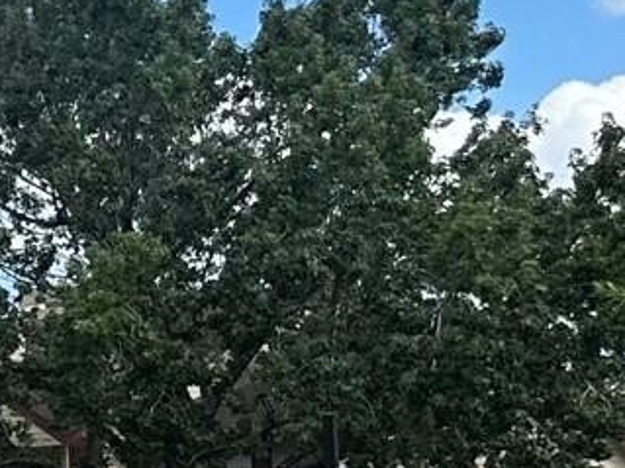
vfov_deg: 9.6
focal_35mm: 154
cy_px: 462
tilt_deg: +4.0
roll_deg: +0.4
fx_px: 2779
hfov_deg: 9.9
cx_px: -1219
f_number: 1.78
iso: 80
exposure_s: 1/3717
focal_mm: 6.86
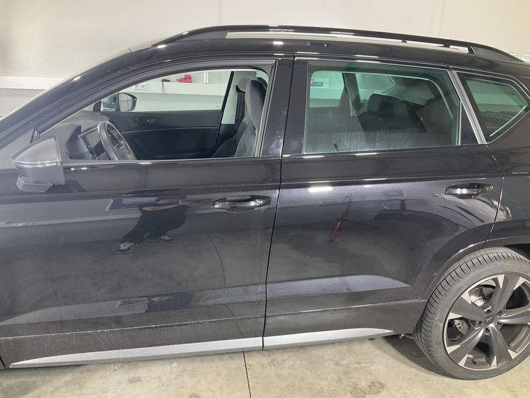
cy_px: 199
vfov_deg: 48.2
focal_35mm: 29
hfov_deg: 61.7
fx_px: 444
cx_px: 265
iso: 80
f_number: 1.8
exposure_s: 1/50
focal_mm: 3
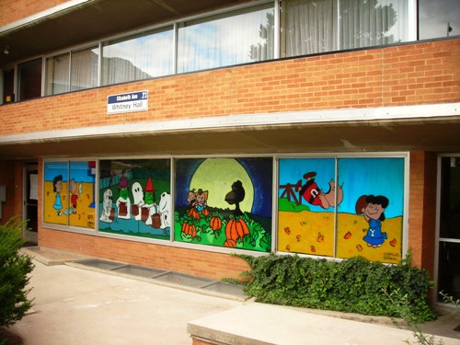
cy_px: 172
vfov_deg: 37.7
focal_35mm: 38
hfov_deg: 49.0
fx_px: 505
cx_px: 230
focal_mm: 6.3
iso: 70
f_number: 3.2
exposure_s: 1/93.7
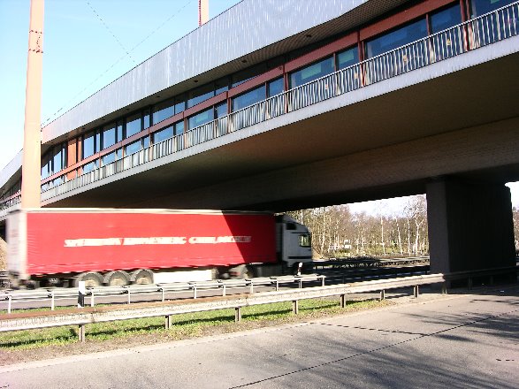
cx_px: 260
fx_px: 525
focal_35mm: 35
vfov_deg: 40.7
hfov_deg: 52.6
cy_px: 194
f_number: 5.6
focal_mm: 8.9
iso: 50
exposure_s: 1/93.4
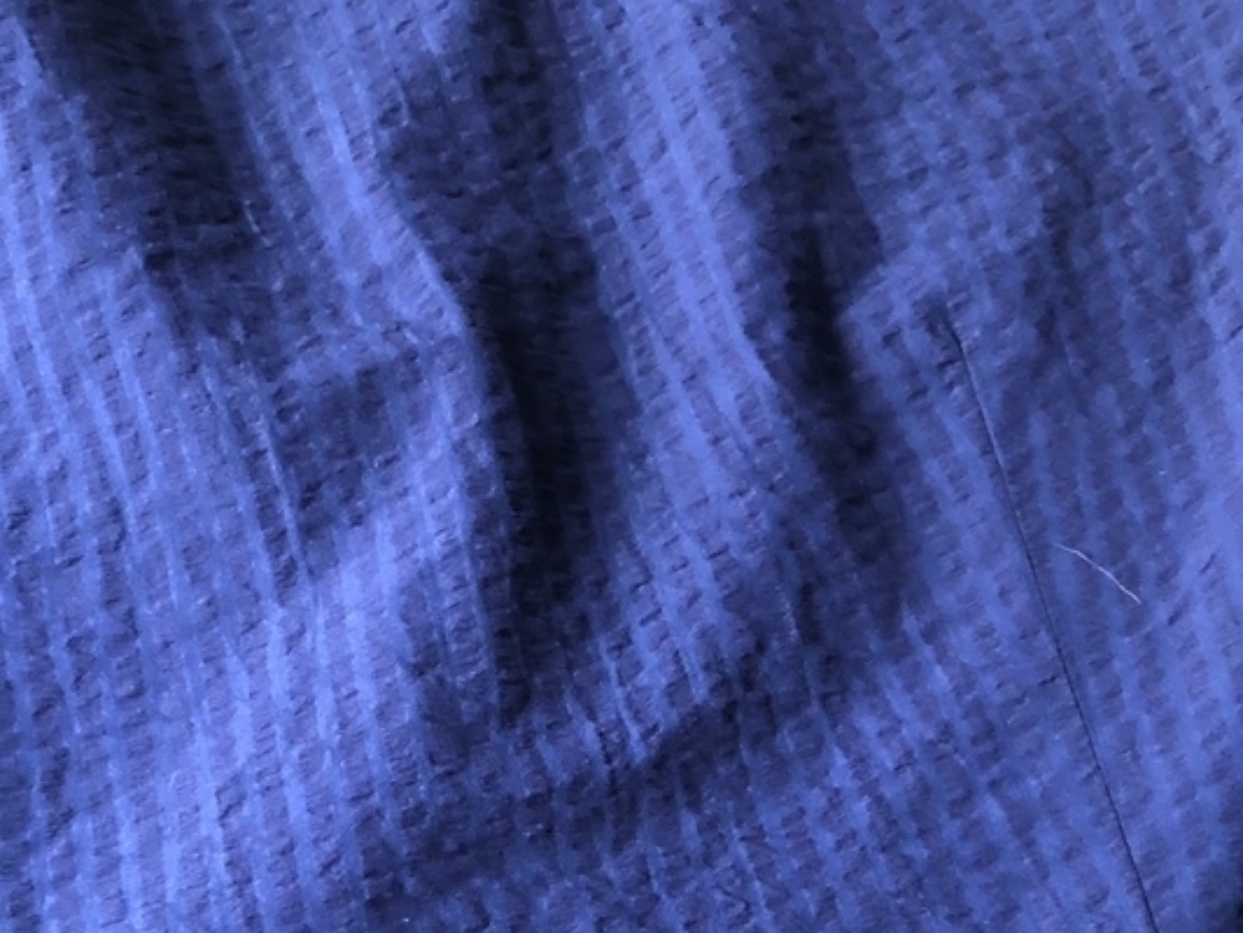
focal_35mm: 63
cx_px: 532
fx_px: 2263
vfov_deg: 22.3
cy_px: 968
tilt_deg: -70.1
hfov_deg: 30.7
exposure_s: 1/7
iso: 80
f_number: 1.8
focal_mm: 4
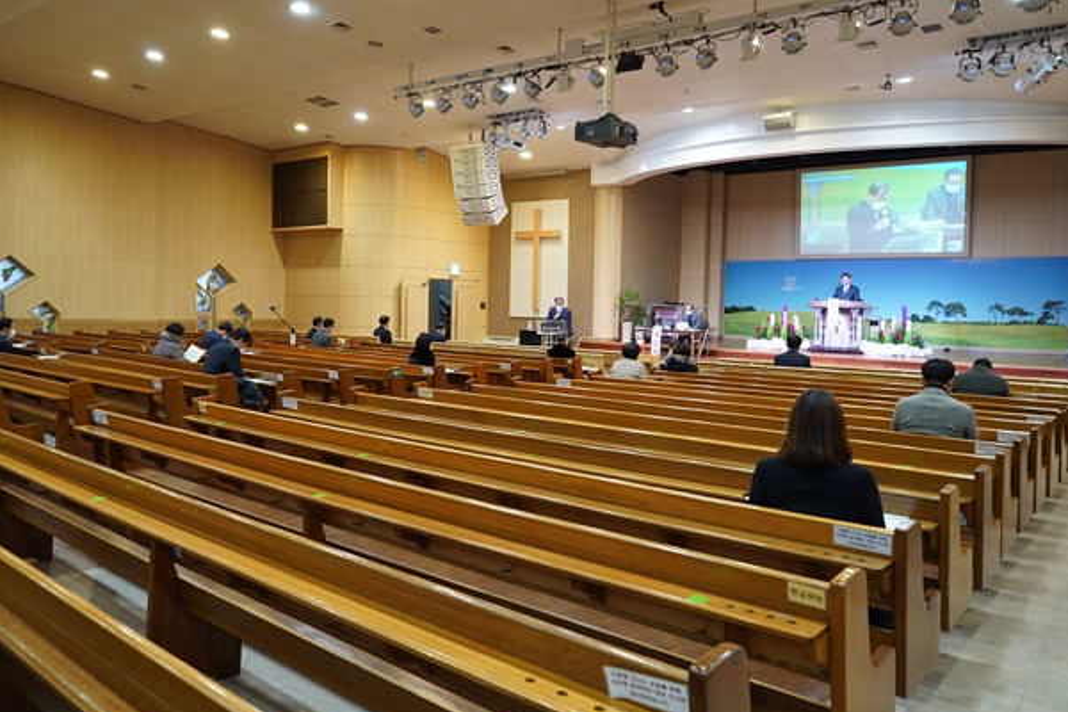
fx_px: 831
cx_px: 450
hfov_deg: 65.1
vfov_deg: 46.4
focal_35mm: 28
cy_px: 328
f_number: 4
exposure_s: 1/30
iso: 400
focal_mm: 24
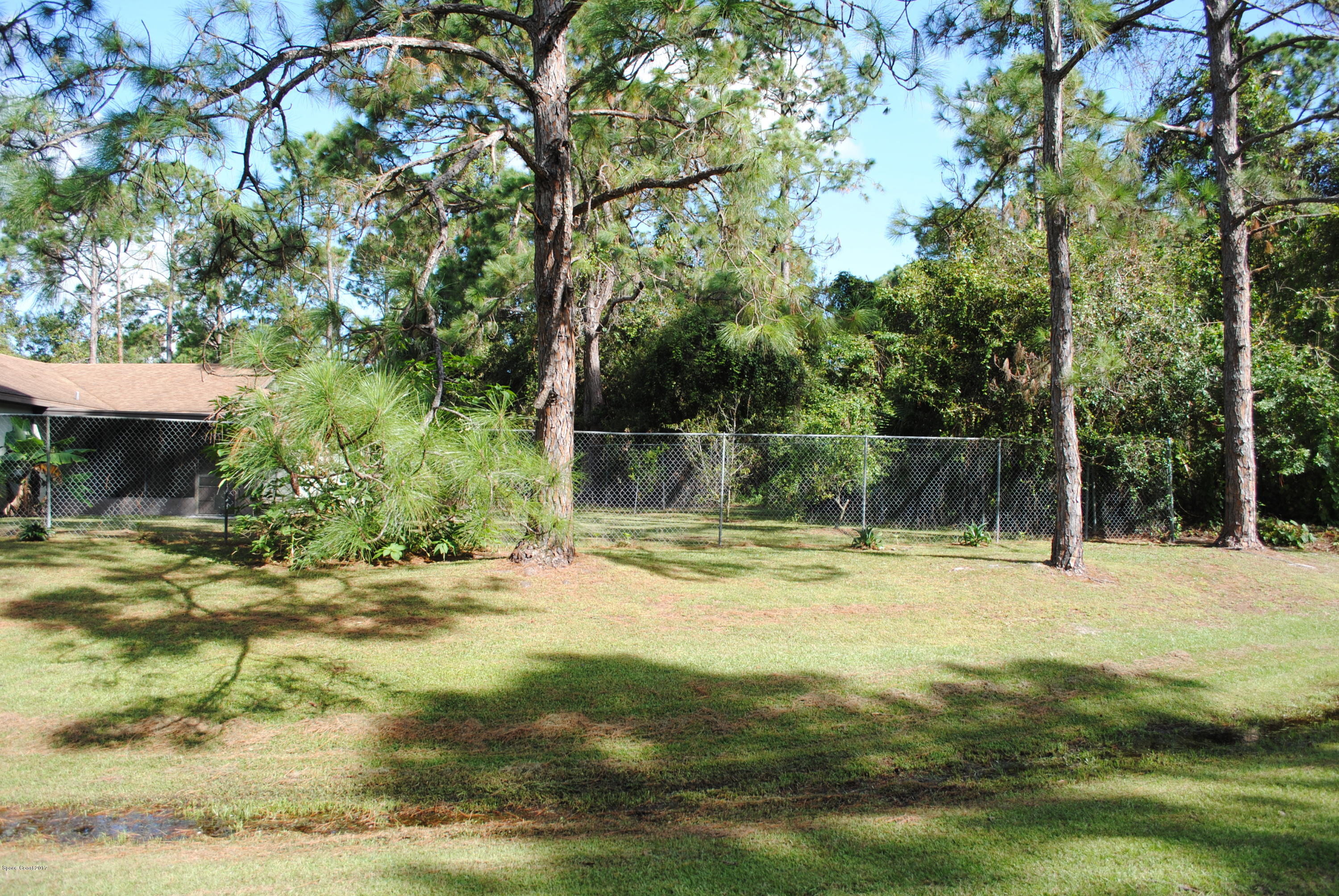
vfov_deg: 48.0
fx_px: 1005
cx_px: 670
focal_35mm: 27
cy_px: 448
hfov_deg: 67.3
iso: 100
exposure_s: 1/160
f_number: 6.3
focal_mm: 18
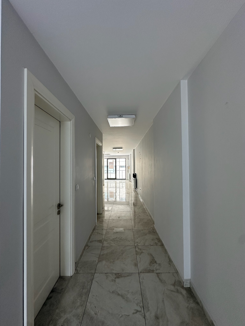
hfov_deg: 85.7
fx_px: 132
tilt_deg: +2.0
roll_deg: -0.3
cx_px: 122
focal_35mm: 14
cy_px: 163
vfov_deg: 102.1
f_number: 2.2
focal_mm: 2.22
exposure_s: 1/99
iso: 100
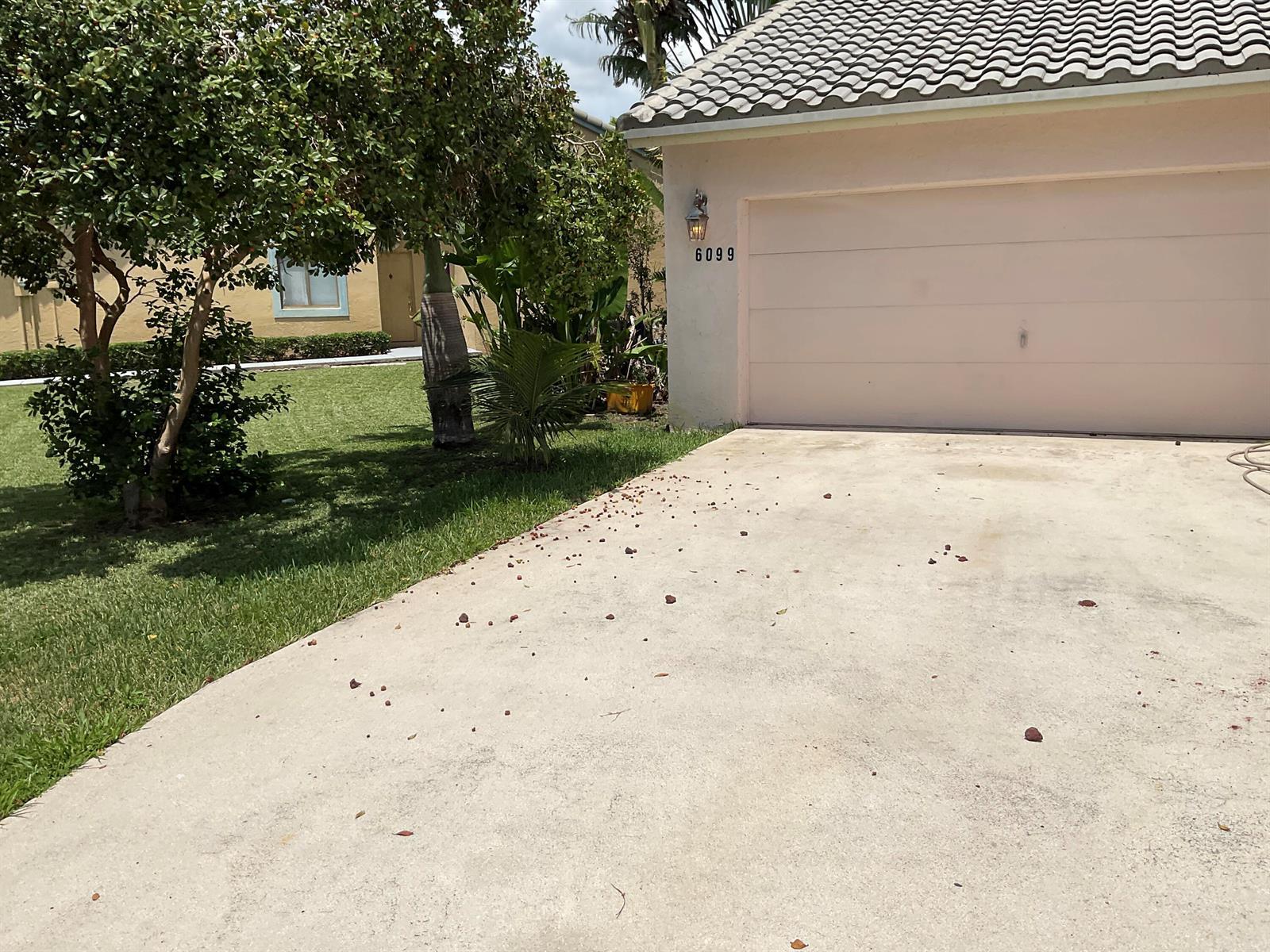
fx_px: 1064
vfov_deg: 48.2
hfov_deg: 61.7
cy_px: 476
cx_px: 635
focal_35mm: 29
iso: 20
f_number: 1.8
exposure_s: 1/5263
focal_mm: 3
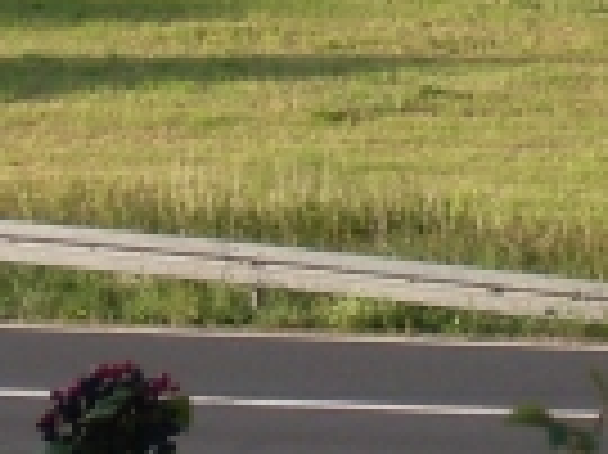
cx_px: 405
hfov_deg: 2.9
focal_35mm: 678
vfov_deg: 2.2
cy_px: -593
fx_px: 11898
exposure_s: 1/180
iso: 80
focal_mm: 18.9
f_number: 5.2
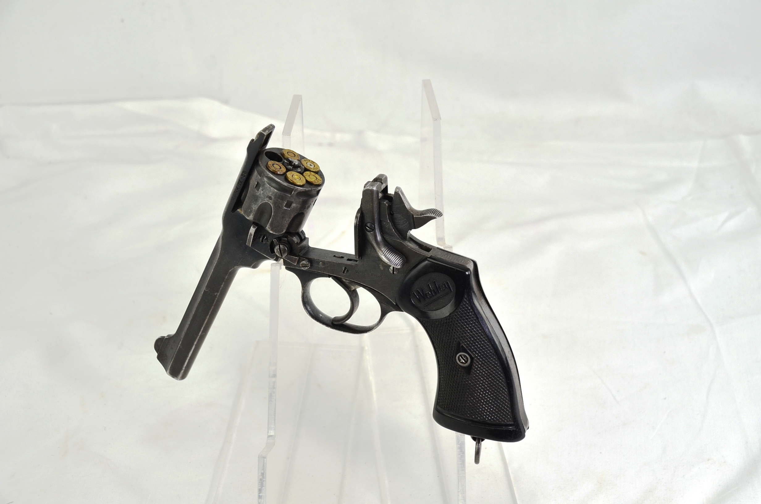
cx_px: 380
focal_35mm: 52
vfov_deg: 25.6
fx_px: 1107
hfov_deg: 37.9
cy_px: 252
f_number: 6.3
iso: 200
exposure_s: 1/160
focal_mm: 35
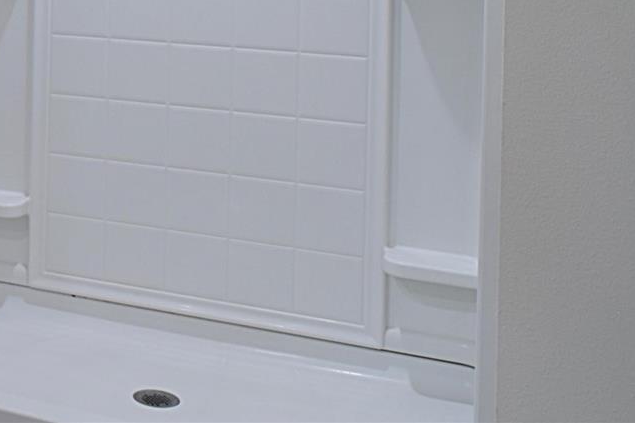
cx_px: -139
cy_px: -109
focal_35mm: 68
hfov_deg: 26.2
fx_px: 1199
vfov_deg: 18.7
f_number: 11
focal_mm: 18
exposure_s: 1/5
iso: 200
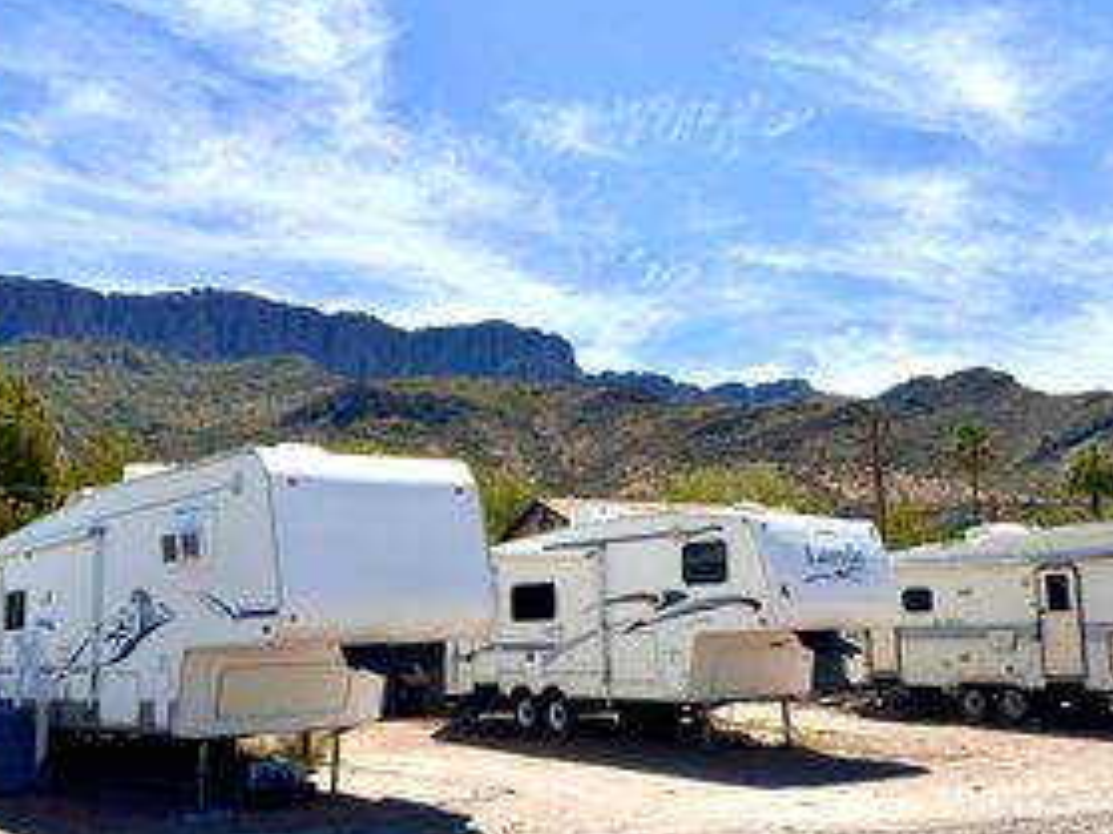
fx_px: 1382
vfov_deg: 33.6
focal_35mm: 43
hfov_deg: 43.8
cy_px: 409
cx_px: 618
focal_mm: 6.86
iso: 80
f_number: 1.78
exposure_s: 1/9709
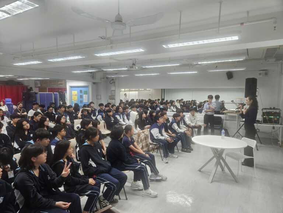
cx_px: 142
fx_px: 188
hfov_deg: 73.9
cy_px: 106
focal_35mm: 23
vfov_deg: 58.9
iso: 100
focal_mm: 5.4
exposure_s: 1/50
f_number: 1.8
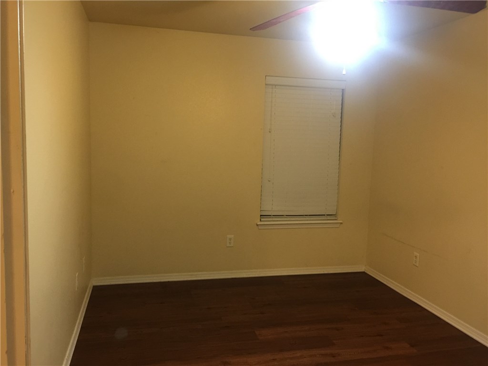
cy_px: 183
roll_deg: -2.6
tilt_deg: -6.8
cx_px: 244
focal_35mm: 29
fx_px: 409
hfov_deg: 61.7
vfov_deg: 48.2
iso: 125
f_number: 2.2
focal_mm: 4.15
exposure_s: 1/10
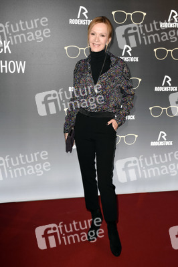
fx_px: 357
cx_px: 89
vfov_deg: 41.1
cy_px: 134
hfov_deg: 28.0
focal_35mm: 48
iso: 1600
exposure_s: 1/60
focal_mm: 32
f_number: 6.3
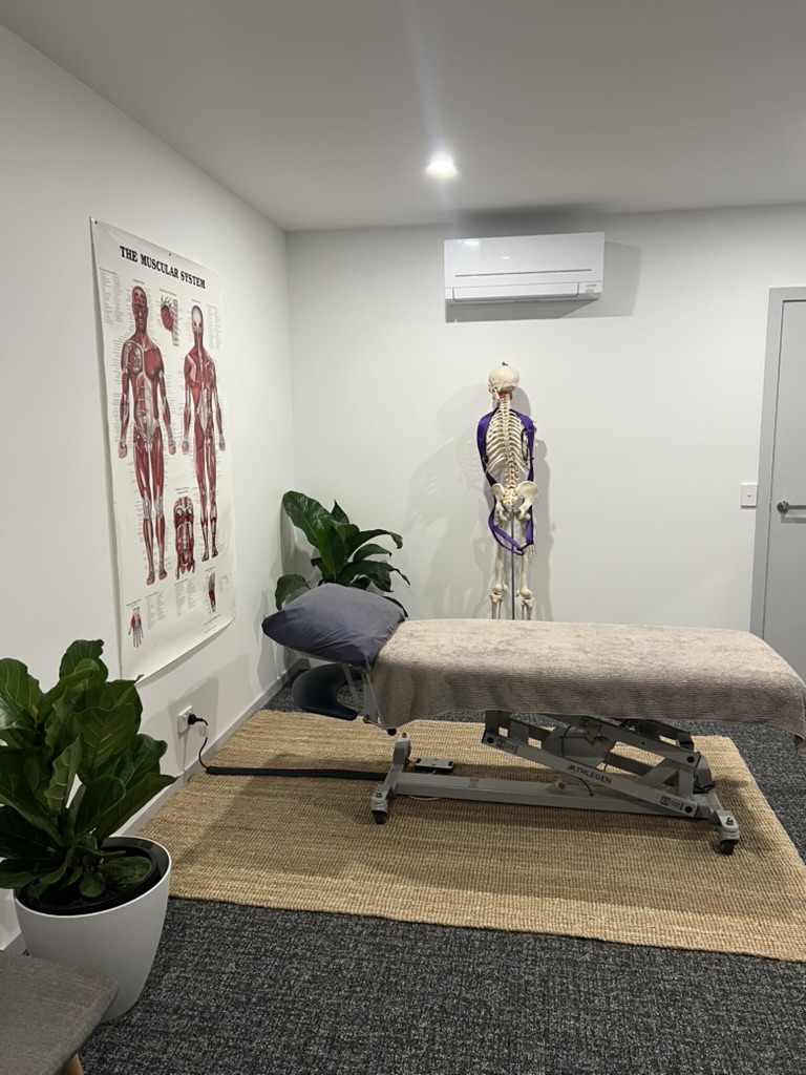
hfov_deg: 53.1
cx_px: 403
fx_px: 807
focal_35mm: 26
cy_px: 538
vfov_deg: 67.3
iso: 100
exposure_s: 1/50
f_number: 1.5
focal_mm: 5.7
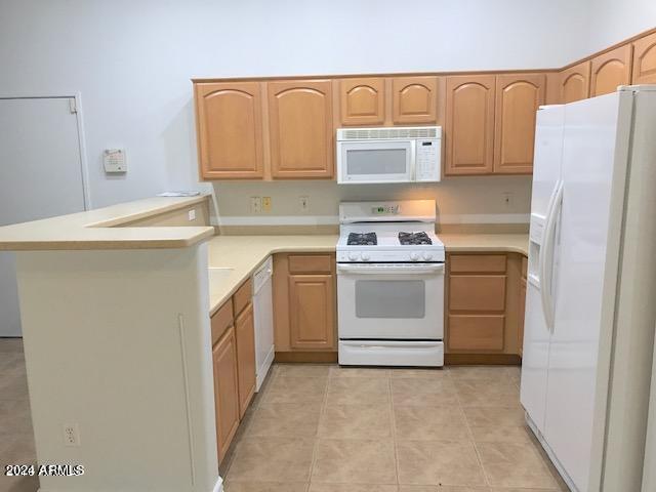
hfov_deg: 63.4
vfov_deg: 49.7
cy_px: 246
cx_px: 328
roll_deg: +1.3
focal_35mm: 28
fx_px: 531
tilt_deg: -8.9
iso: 40
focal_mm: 3.99
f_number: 1.8
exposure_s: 1/20
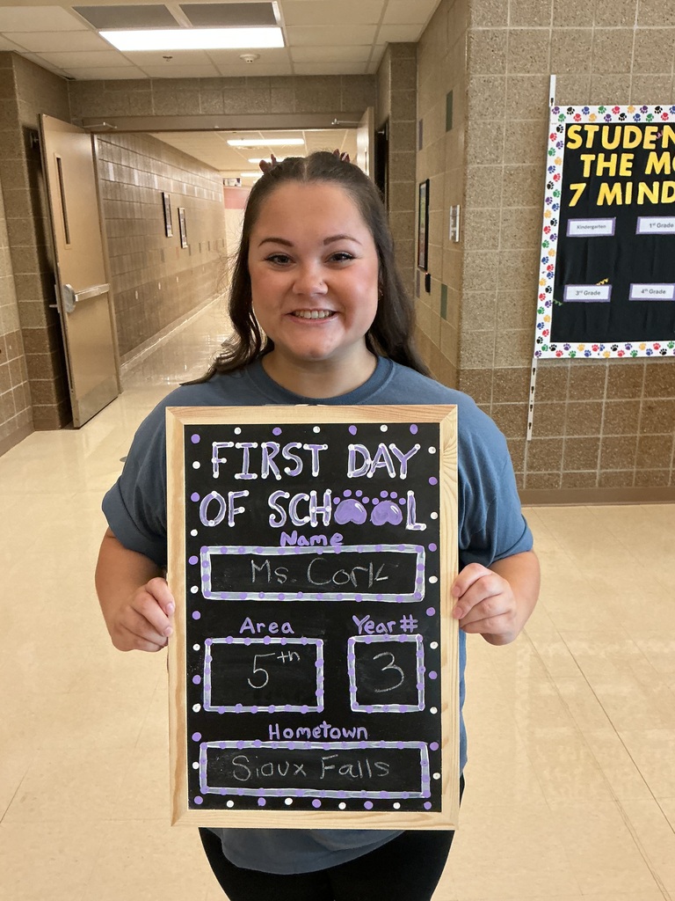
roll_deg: +1.3
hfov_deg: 48.2
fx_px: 754
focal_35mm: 29
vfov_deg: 61.7
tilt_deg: -16.2
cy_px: 450
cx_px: 338
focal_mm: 3
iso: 250
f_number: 1.8
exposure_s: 1/60
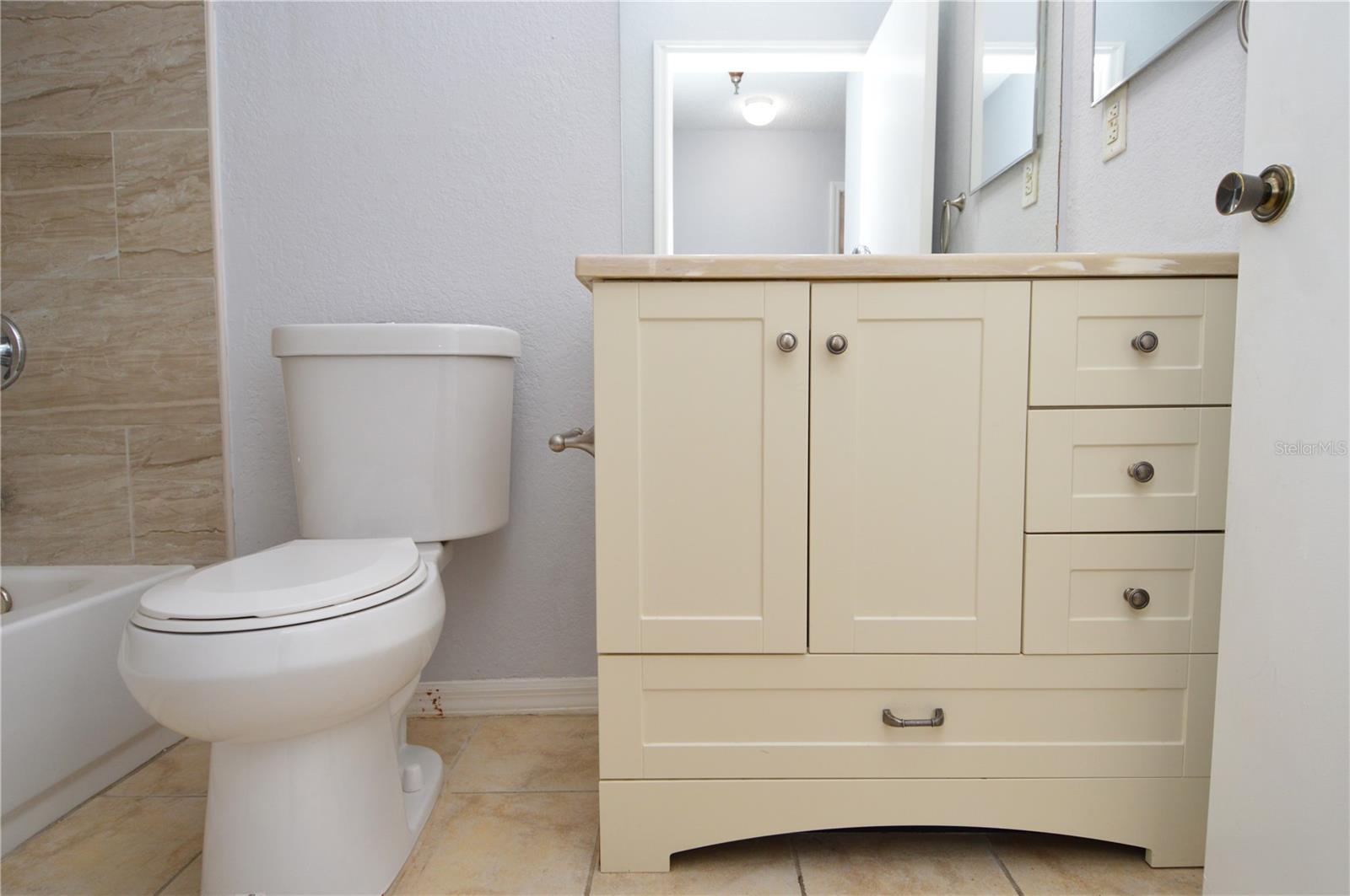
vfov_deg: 67.3
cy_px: 448
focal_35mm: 18
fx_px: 674
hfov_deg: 90.1
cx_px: 675
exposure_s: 1/60
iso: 500
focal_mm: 12
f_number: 4
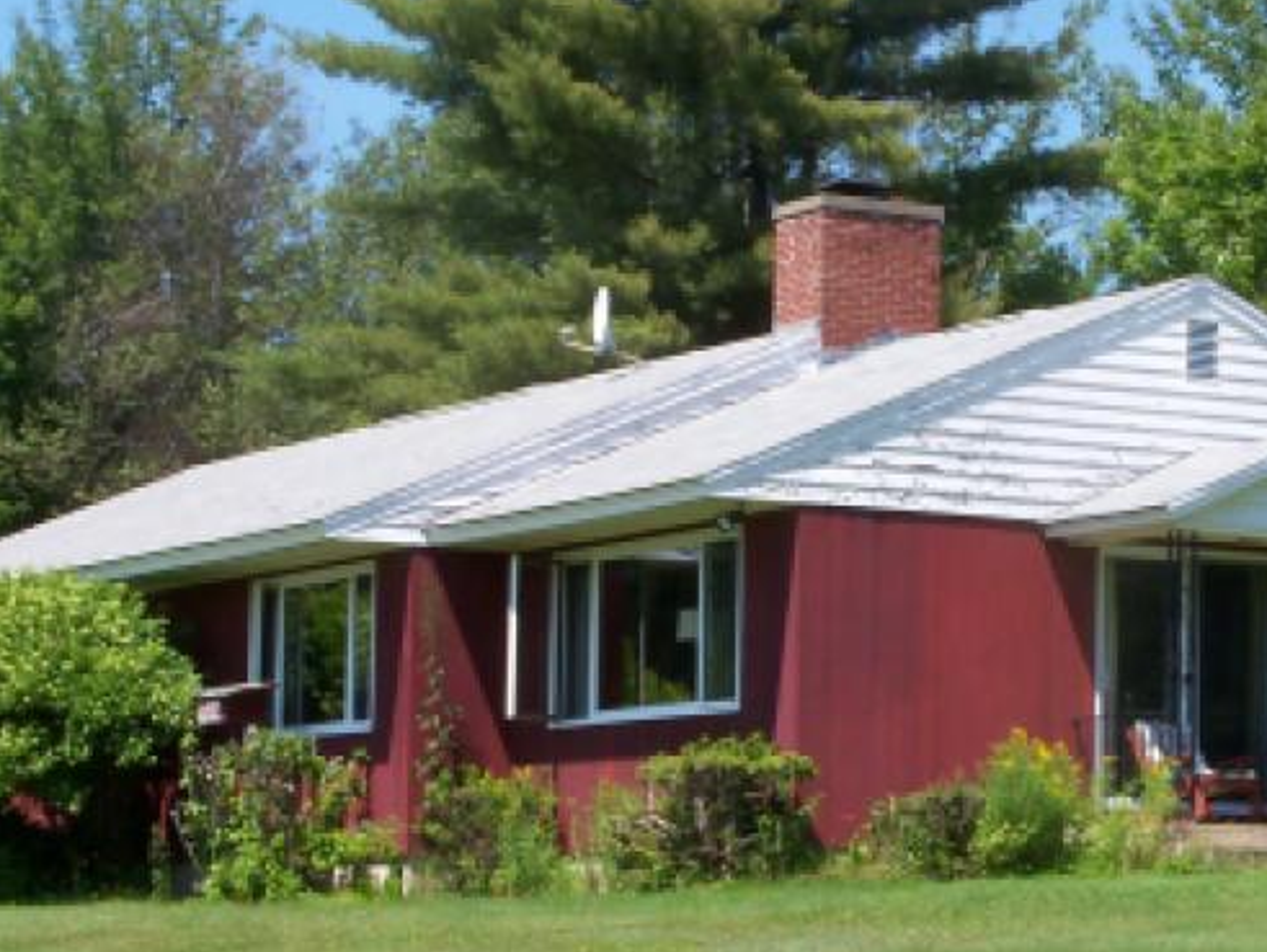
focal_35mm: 123
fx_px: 4505
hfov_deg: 15.9
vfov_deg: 12.1
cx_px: 986
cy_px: 592
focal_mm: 10.5
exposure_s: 1/125
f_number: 9.4
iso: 100
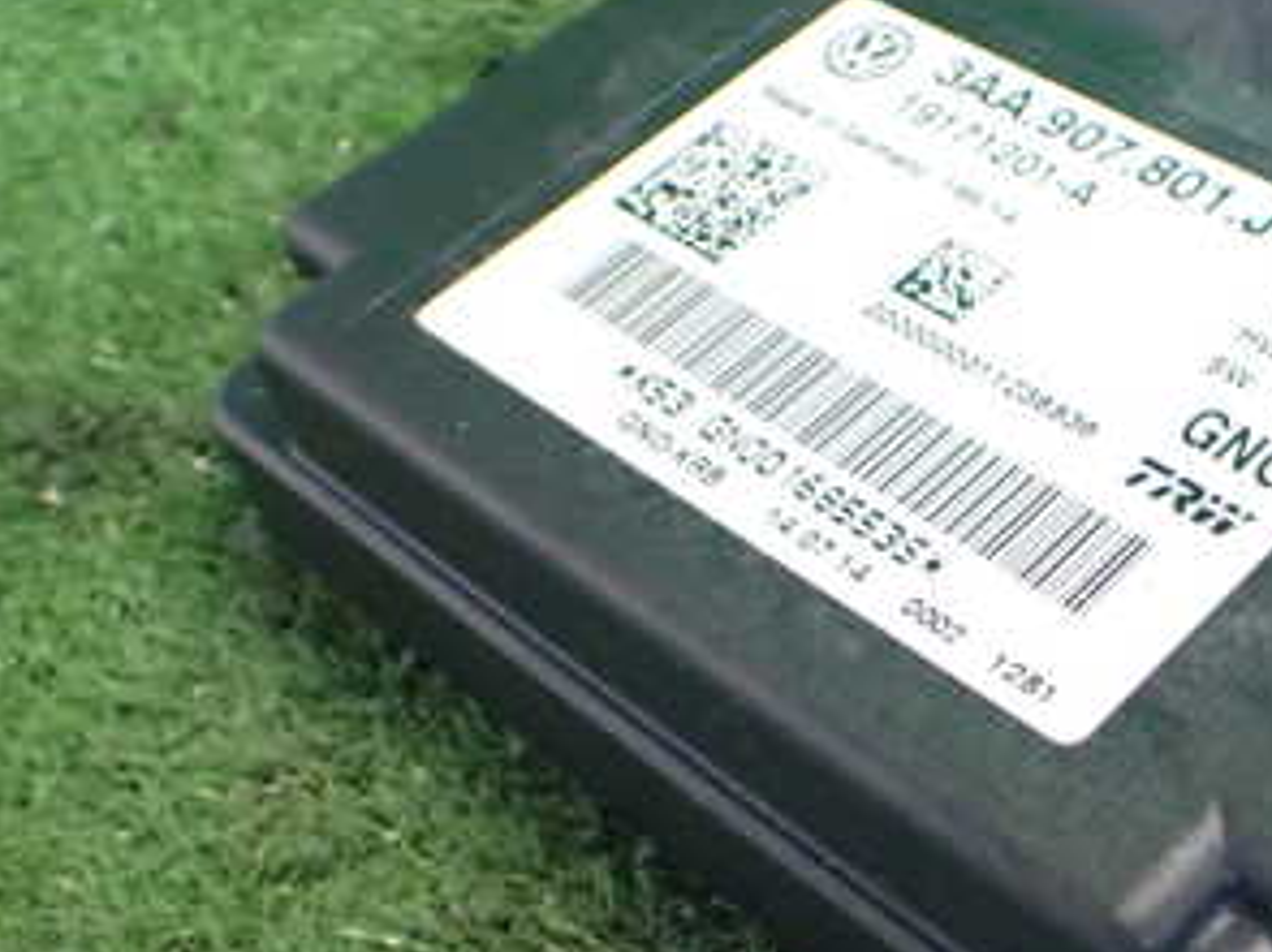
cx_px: 1143
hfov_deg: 30.3
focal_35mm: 61
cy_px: 461
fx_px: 2241
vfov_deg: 24.0
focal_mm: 5.4
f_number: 2.3
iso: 800
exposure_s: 1/50
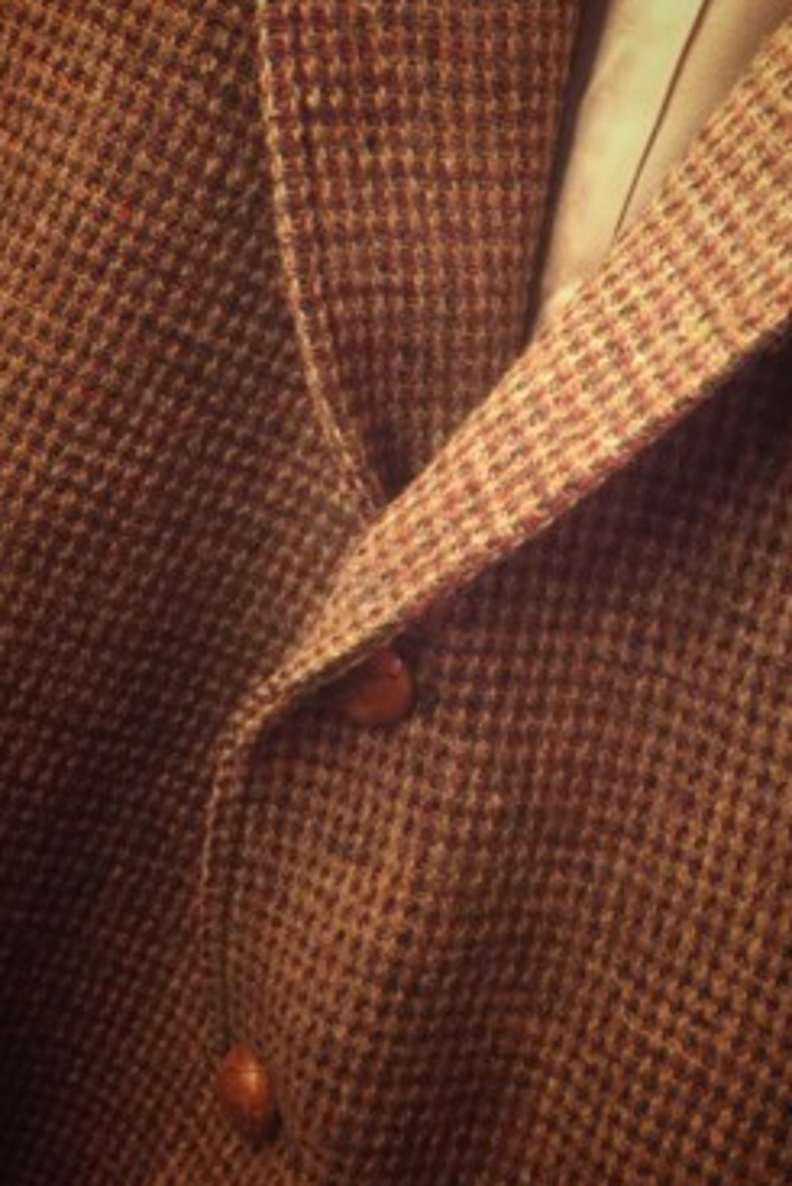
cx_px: 514
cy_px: 472
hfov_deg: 35.7
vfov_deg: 51.5
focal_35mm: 37
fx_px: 1220
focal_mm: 4.15
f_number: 2.2
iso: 250
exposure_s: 1/20
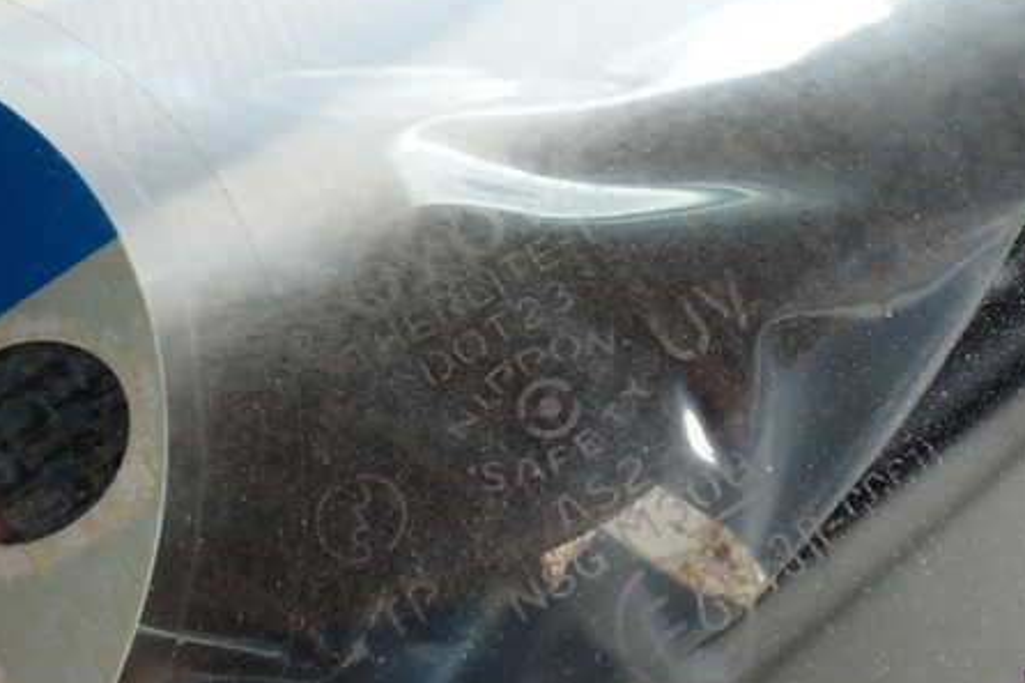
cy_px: 338
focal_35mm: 42
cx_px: 678
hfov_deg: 45.8
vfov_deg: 31.9
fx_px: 1195
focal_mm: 5.4
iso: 200
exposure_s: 1/125
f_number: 2.3
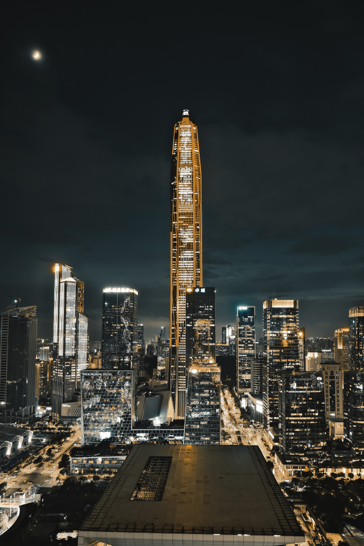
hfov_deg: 53.1
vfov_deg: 73.7
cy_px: 273
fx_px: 364
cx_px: 182
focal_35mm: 24
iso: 800
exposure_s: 1/6
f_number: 2.8
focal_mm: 16
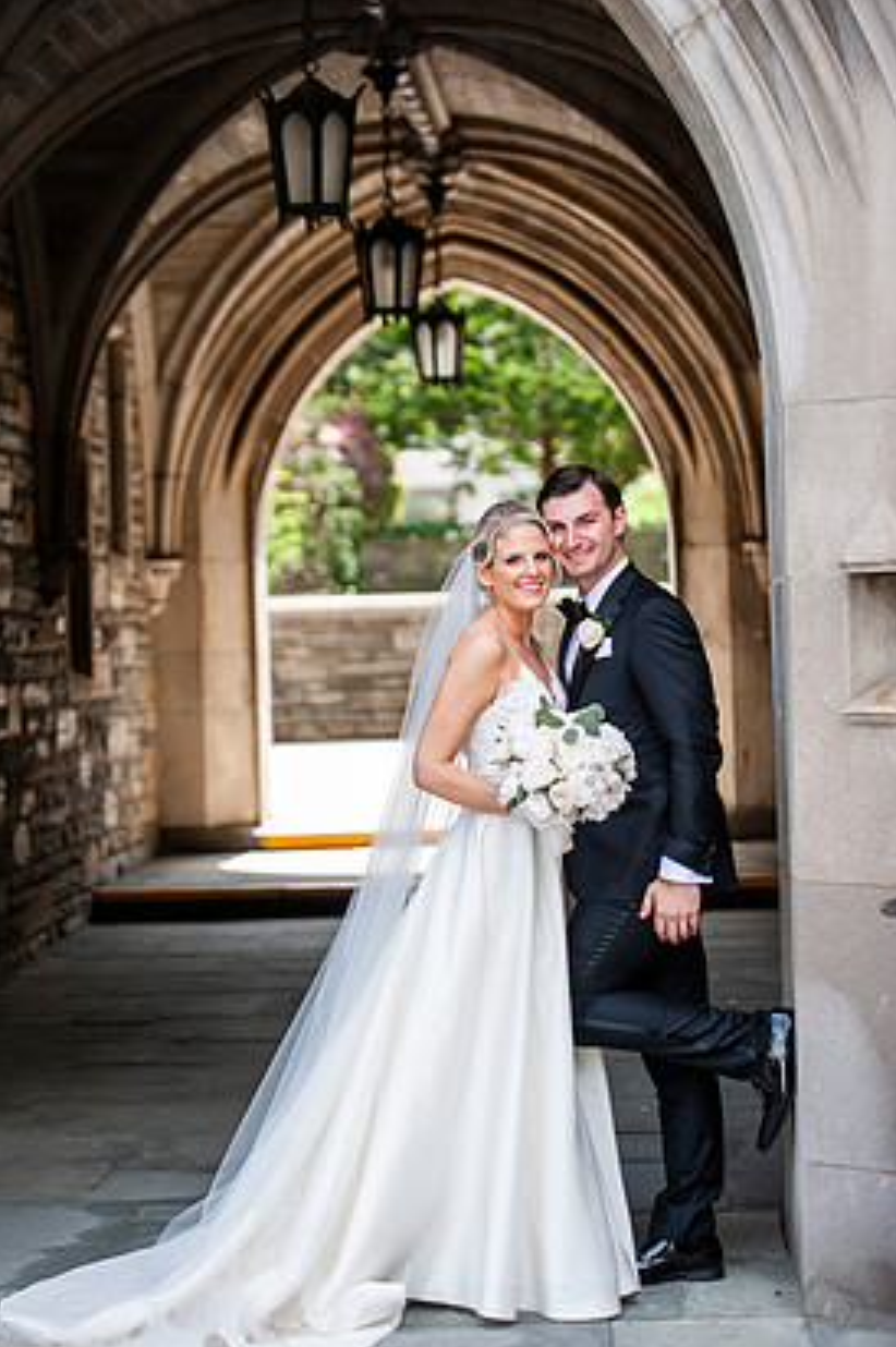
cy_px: 651
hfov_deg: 14.5
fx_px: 3515
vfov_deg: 21.7
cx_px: 423
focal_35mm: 94
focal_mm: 86
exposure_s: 1/4000
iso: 1600
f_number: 2.8
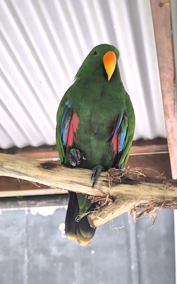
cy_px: 142
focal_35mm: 49
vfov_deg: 41.1
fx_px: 378
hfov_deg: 26.3
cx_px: 101
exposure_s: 1/50
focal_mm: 6.14
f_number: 1.65
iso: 800
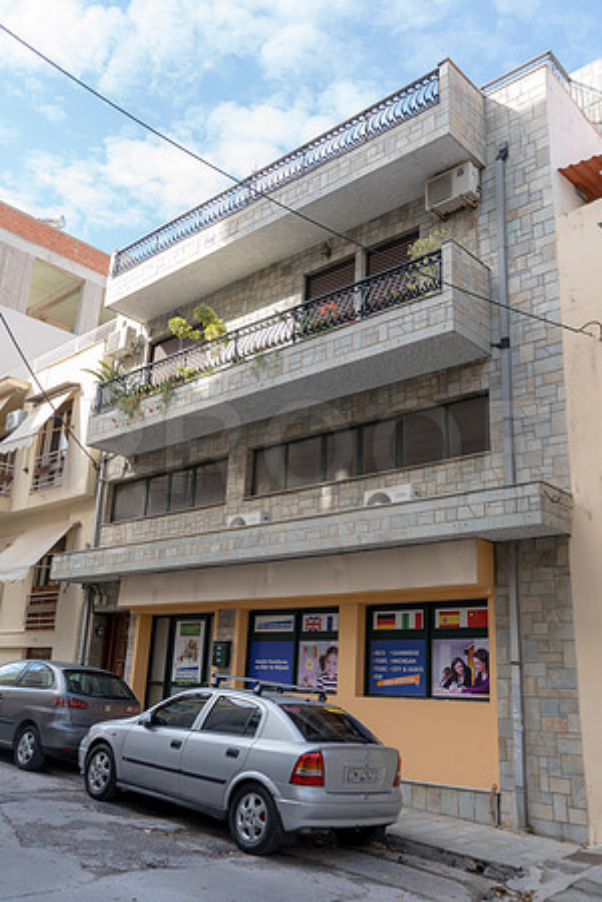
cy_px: 451
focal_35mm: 30
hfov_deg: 43.6
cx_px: 301
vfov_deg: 61.9
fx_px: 752
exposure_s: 1/200
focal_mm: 30
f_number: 9
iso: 640
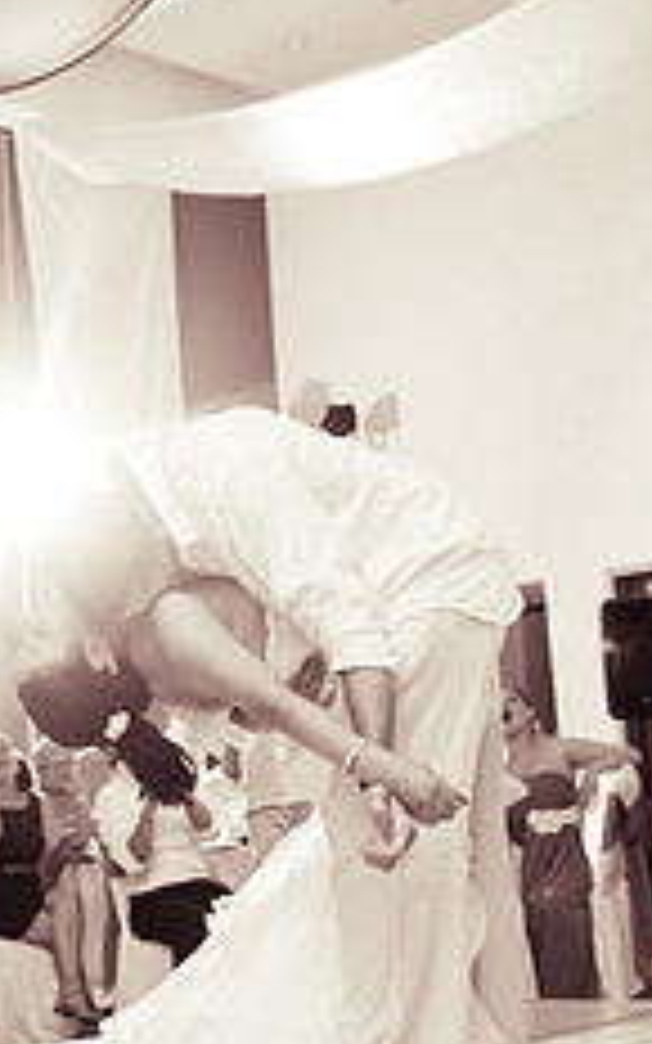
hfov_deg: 18.9
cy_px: 558
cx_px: 295
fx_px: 1962
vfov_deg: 29.8
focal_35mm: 69
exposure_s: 1/125
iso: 1600
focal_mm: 35
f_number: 3.2
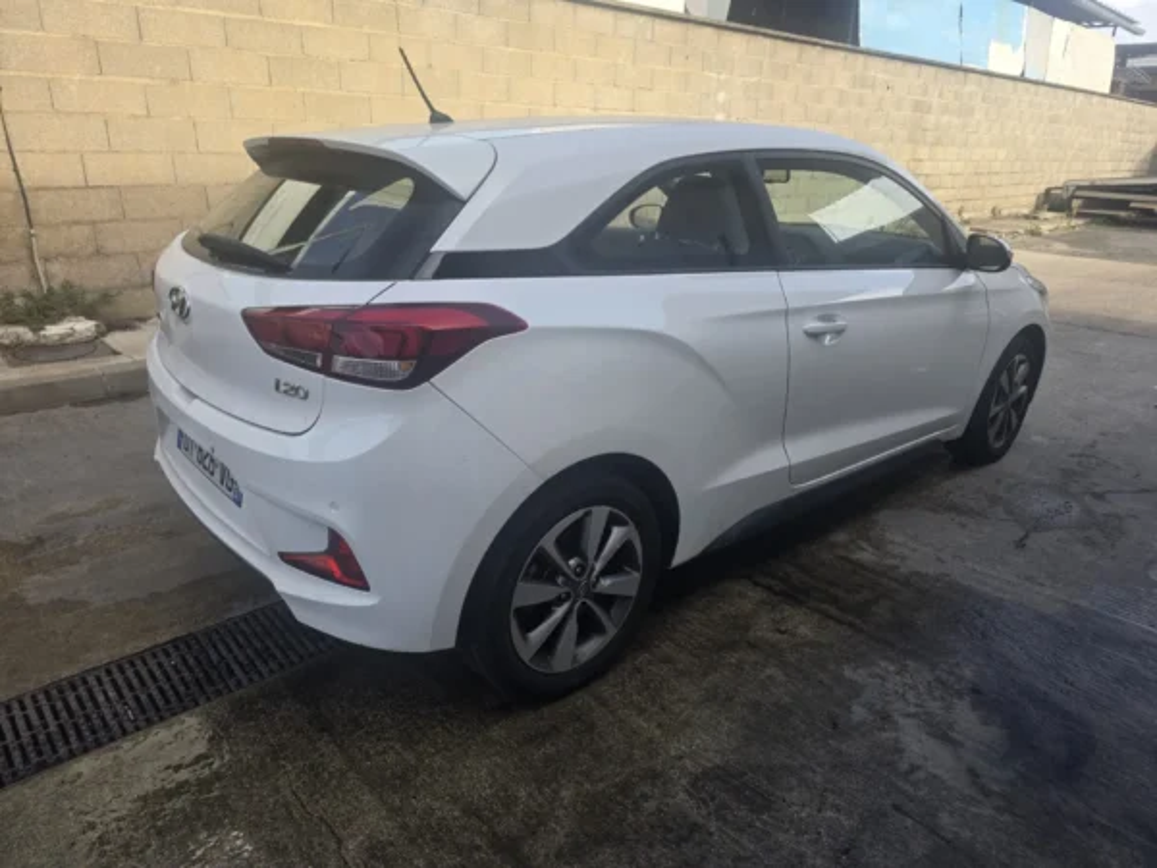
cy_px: 434
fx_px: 769
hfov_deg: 73.9
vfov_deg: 58.9
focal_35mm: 23
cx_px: 578
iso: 12
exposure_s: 1/205
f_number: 1.7
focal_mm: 6.3
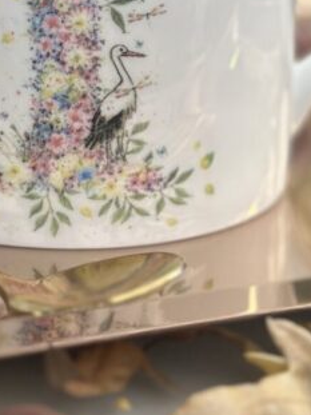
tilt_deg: -10.0
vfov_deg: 12.1
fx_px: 1894
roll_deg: -0.6
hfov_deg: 9.4
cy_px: -164
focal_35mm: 158
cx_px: 57
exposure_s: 1/1848
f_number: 1.78
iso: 80
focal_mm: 6.86
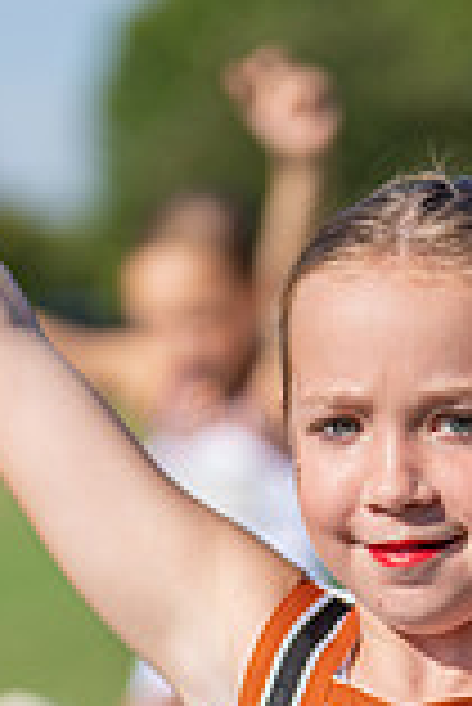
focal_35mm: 198
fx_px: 3885
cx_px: 526
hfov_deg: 6.9
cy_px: 872
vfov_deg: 10.2
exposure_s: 1/8000
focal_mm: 50
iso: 100
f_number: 1.2
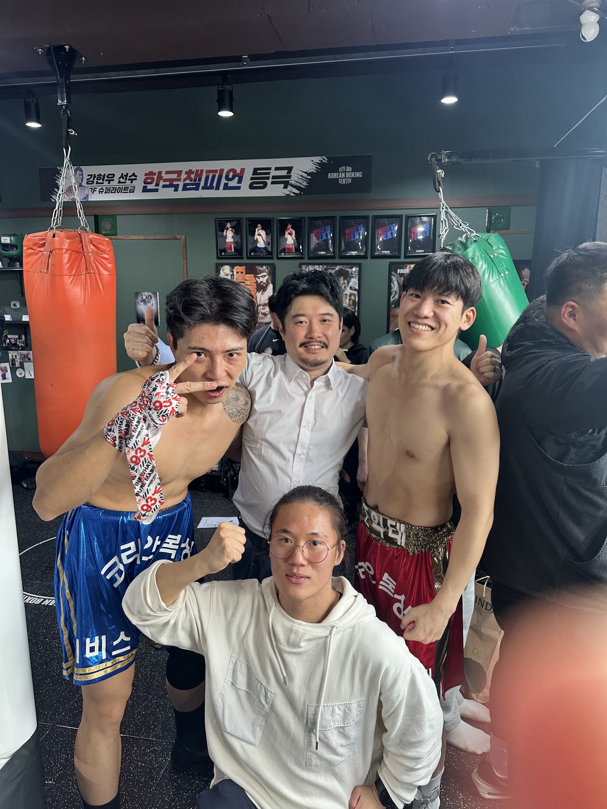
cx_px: 304
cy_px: 404
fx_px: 561
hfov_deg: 56.8
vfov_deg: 71.6
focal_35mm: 24
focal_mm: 6.86
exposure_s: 1/60
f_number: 1.78
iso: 125
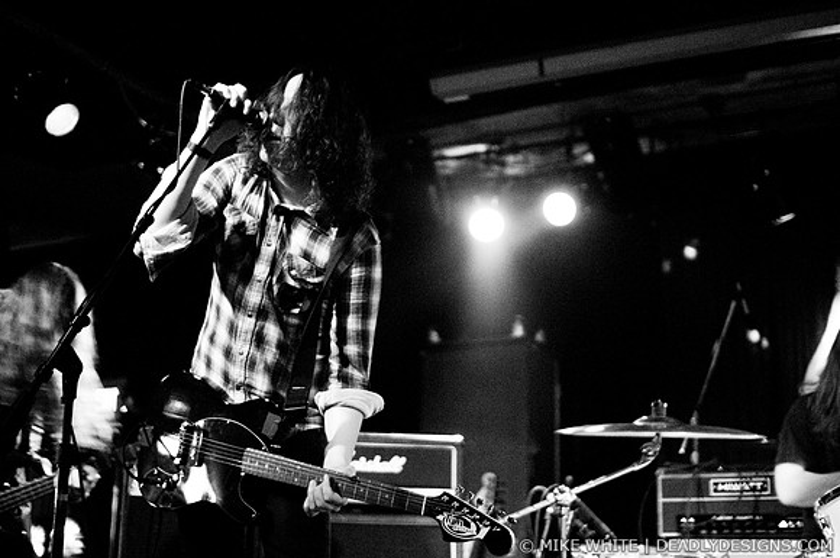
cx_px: 420
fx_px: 1049
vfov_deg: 29.8
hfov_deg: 43.7
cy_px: 279
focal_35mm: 45
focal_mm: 30
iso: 1000
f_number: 1.6
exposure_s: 1/50
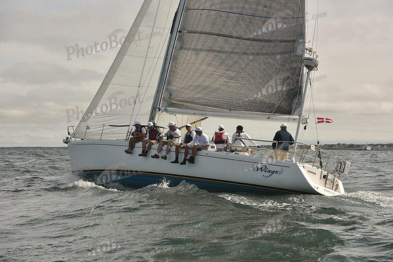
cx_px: 196
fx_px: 764
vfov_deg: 19.5
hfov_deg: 28.8
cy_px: 131
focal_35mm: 70
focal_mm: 70
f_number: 6.3
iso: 320
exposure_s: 1/1000
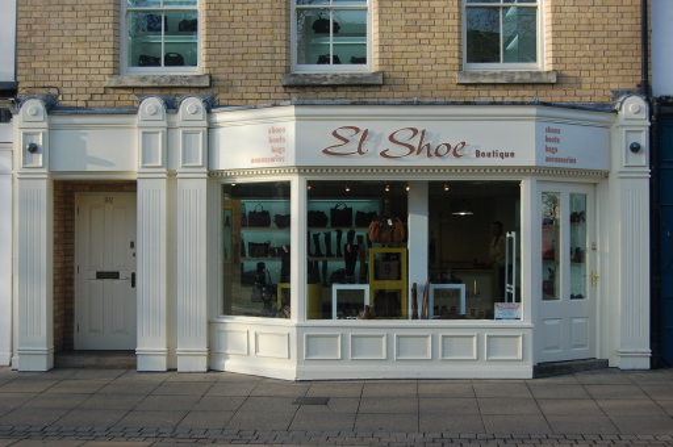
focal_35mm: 42
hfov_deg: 46.5
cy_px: 224
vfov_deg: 31.8
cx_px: 336
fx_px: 784
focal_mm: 28
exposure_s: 1/160
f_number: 6.3
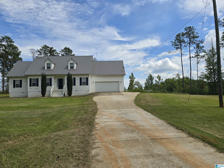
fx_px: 149
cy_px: 84
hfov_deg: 73.9
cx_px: 112
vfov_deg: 58.9
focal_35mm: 23
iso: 12
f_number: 1.7
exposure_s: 1/1192
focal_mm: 6.3
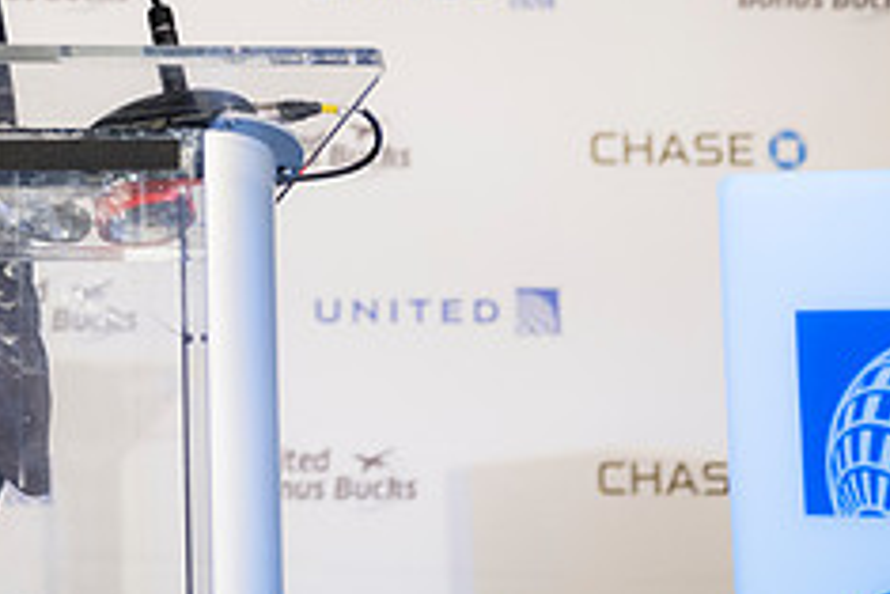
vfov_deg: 5.5
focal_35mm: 249
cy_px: -40
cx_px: -34
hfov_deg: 8.2
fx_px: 6159
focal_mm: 101
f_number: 2.8
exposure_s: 1/160
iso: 900
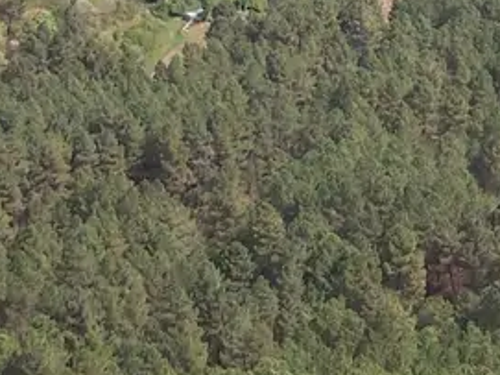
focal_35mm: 184
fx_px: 2657
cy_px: -438
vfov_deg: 7.6
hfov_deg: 10.5
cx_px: 655
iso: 100
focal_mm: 8
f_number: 3.4
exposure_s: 1/500
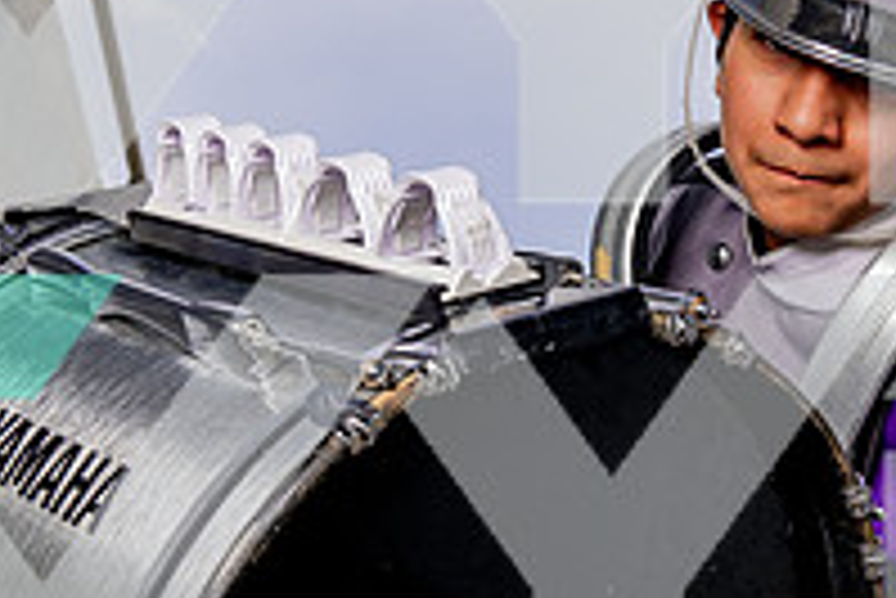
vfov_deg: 19.2
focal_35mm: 70
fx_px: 1743
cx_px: 797
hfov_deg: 27.8
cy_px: 515
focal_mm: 24
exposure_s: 1/250
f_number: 5.6
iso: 100
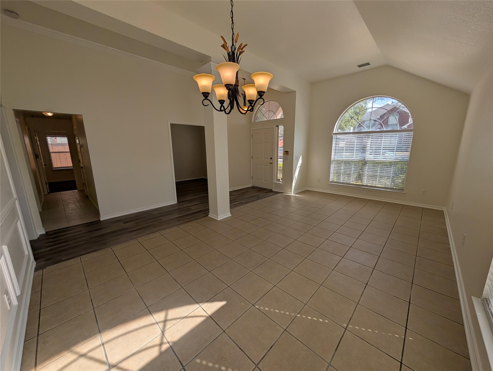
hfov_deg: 110.5
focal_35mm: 12
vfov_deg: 94.6
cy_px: 186
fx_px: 171
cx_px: 246
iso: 52
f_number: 1.7
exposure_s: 1/1330
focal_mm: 2.02
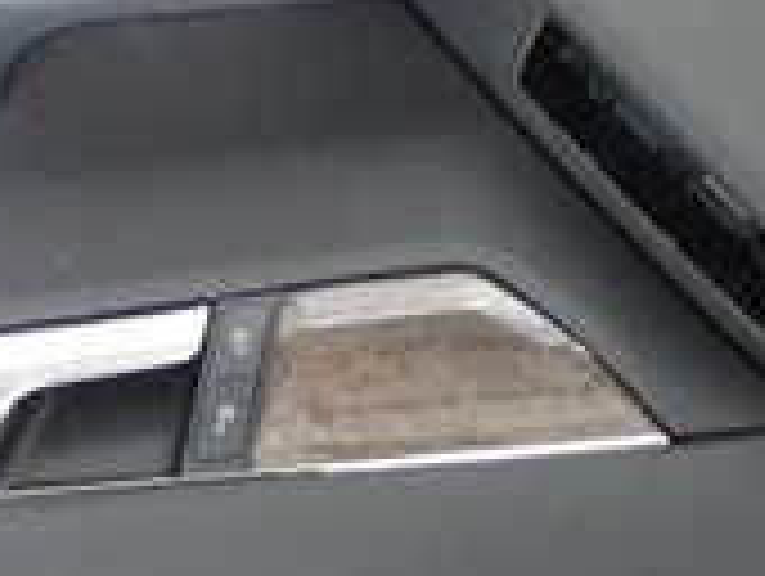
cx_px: 99
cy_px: 68
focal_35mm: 134
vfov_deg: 11.0
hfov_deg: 14.6
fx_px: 2966
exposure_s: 1/20
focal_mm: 6.83
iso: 800
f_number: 2.7
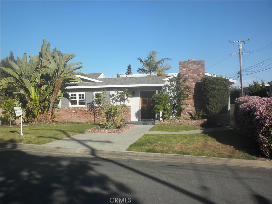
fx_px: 291
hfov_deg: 50.1
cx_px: 136
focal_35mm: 37
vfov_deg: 38.7
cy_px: 102
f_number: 10
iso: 64
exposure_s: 1/113
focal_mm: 6.6
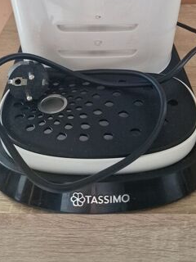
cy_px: 7
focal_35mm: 46
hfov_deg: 31.5
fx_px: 347
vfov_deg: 37.3
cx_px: 100
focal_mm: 6.4
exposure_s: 1/120
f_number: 1.8
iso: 800
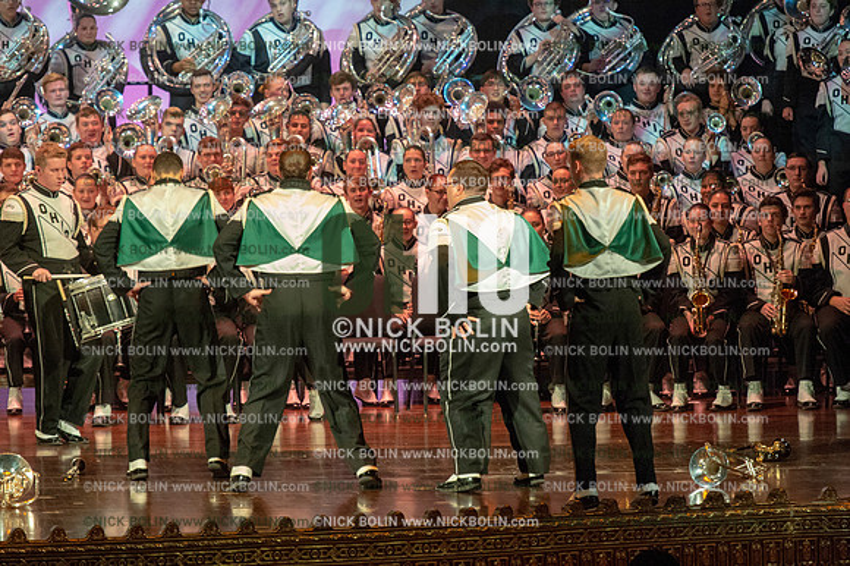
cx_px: 425
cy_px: 283
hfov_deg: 9.0
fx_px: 5427
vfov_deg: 6.0
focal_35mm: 230
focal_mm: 230
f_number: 5.6
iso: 8000
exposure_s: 1/200
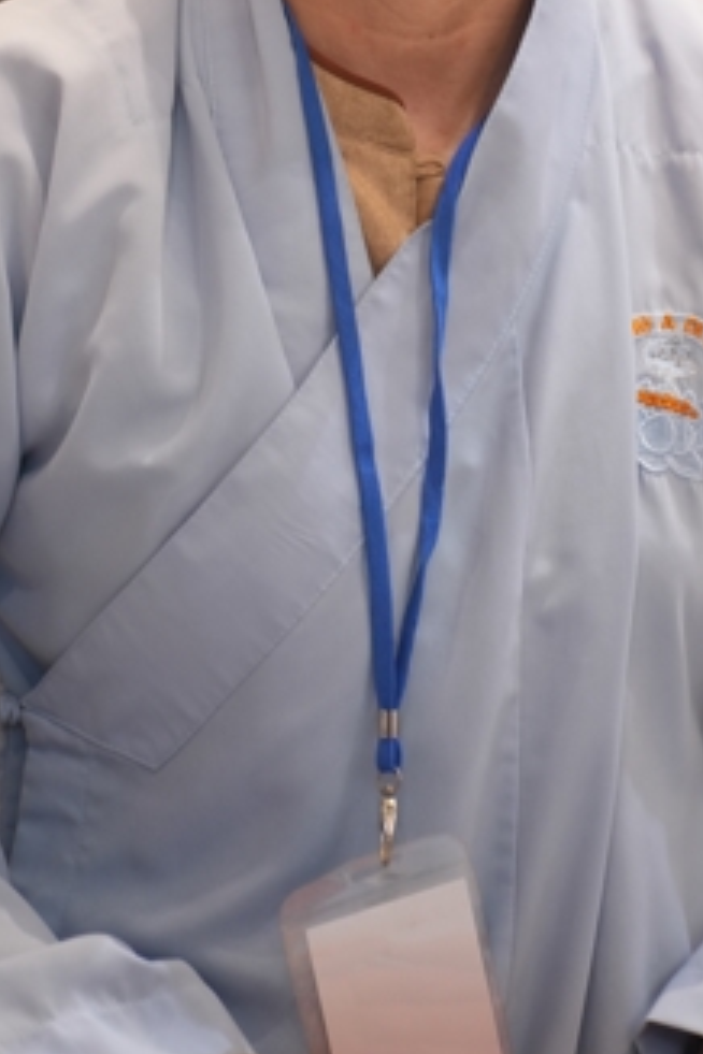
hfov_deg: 4.6
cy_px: 139
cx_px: 401
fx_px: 8728
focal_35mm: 298
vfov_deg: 6.9
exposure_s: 1/80
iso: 1250
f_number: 2.8
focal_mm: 150
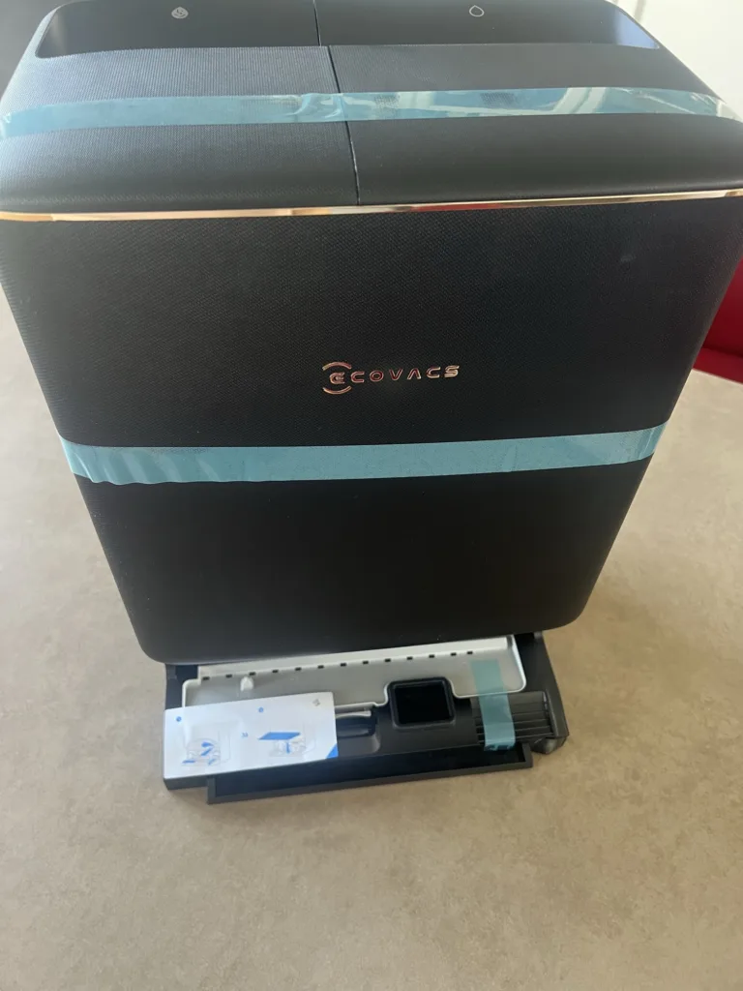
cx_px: 372
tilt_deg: -48.8
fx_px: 744
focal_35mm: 26
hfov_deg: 53.1
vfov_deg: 67.3
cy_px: 496
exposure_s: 1/60
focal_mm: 5.7
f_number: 1.5
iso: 200
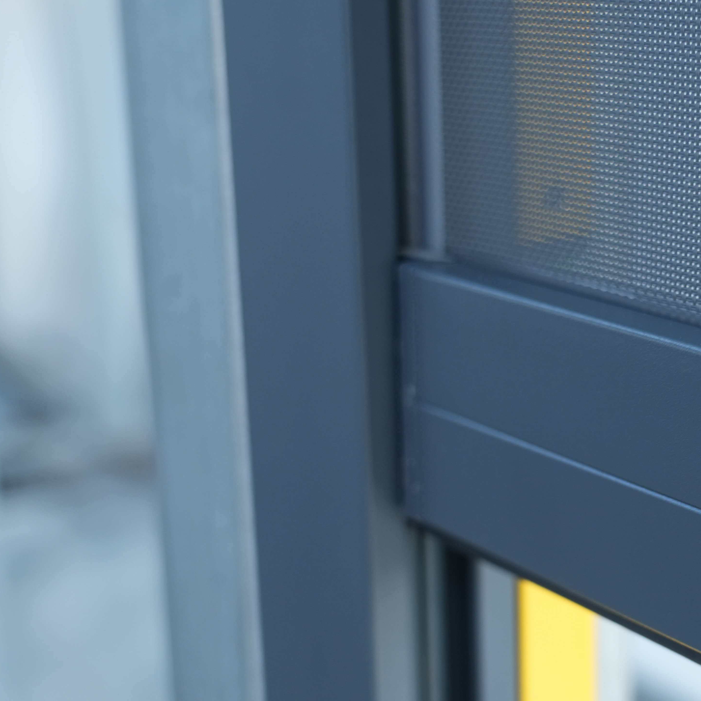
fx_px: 1879
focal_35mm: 82
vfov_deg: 21.0
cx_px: 554
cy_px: 485
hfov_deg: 20.9
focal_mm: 40
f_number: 4
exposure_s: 1/60
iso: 500
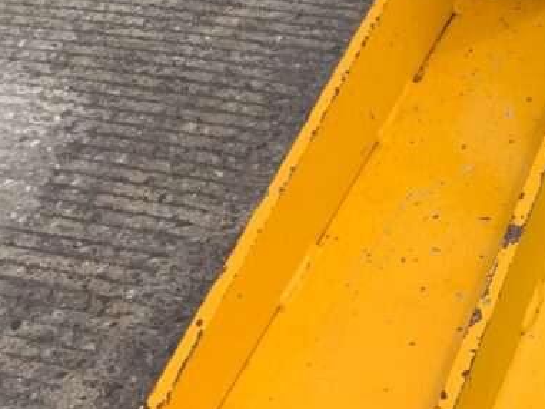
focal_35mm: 78
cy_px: 279
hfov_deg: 23.4
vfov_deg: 18.8
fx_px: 1228
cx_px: 612
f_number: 1.8
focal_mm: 3
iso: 16
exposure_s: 1/1848
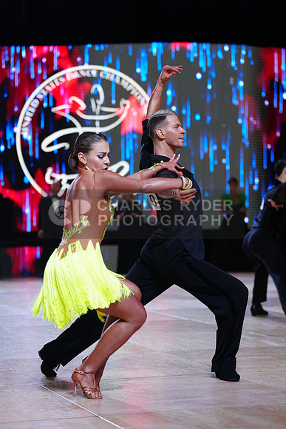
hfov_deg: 14.9
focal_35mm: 92
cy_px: 214
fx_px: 1096
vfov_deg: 22.1
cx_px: 143
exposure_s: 1/500
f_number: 2.8
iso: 500
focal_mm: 92
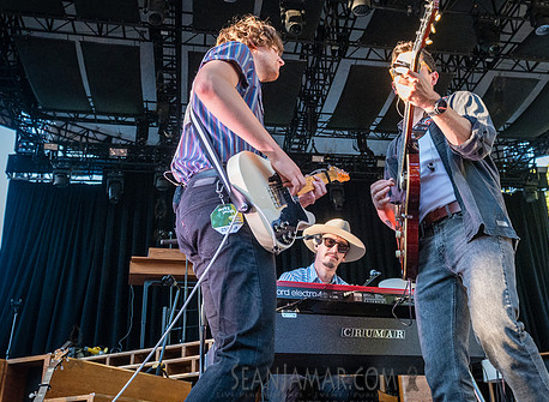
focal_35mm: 39
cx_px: 326
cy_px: 181
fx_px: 613
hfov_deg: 48.0
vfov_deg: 36.2
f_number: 5
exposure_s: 1/500
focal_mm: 24
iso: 2000
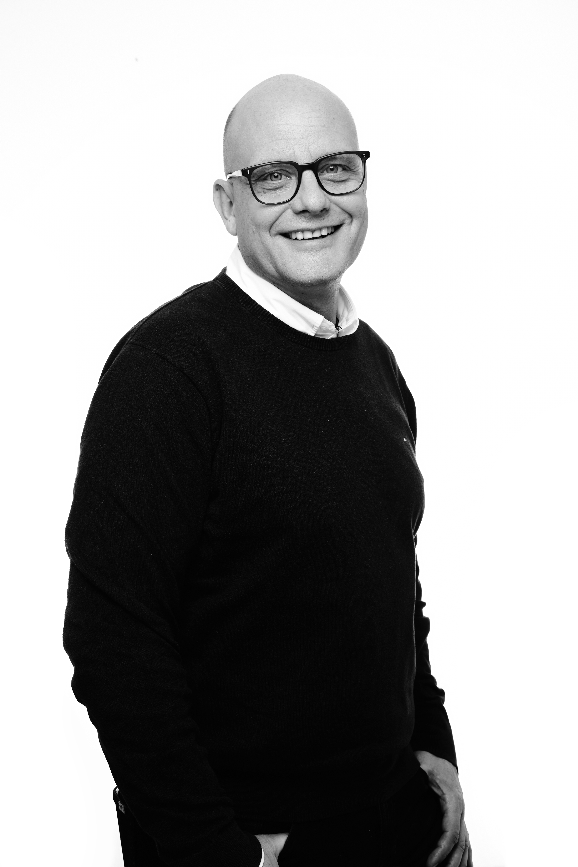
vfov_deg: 37.5
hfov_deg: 25.5
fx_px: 1276
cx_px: 289
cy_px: 434
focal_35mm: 53
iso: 160
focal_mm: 35
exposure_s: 1/1250
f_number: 5.6
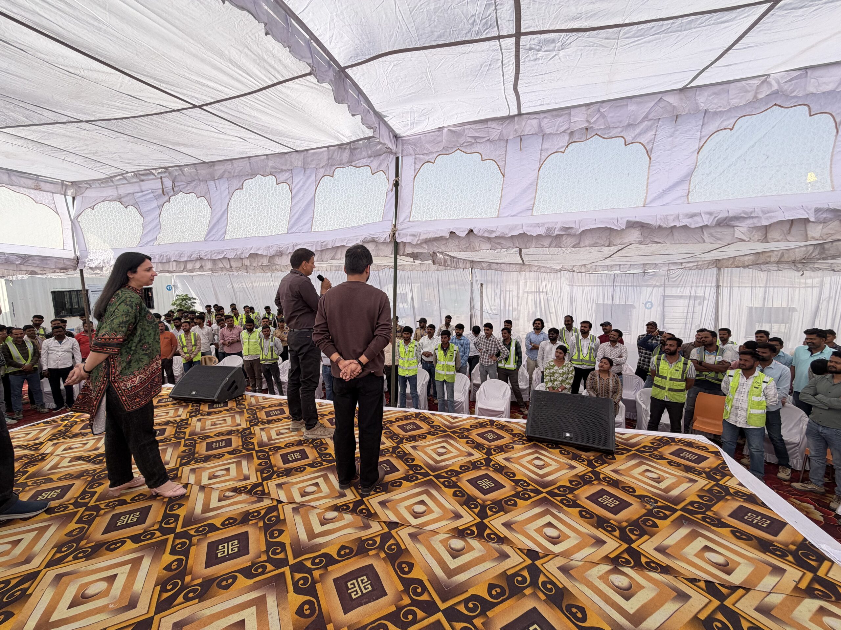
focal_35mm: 14
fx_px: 340
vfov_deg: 85.7
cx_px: 420
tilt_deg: -6.5
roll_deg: +0.4
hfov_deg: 102.1
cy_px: 315
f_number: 2.2
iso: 25
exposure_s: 1/770
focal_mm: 2.22
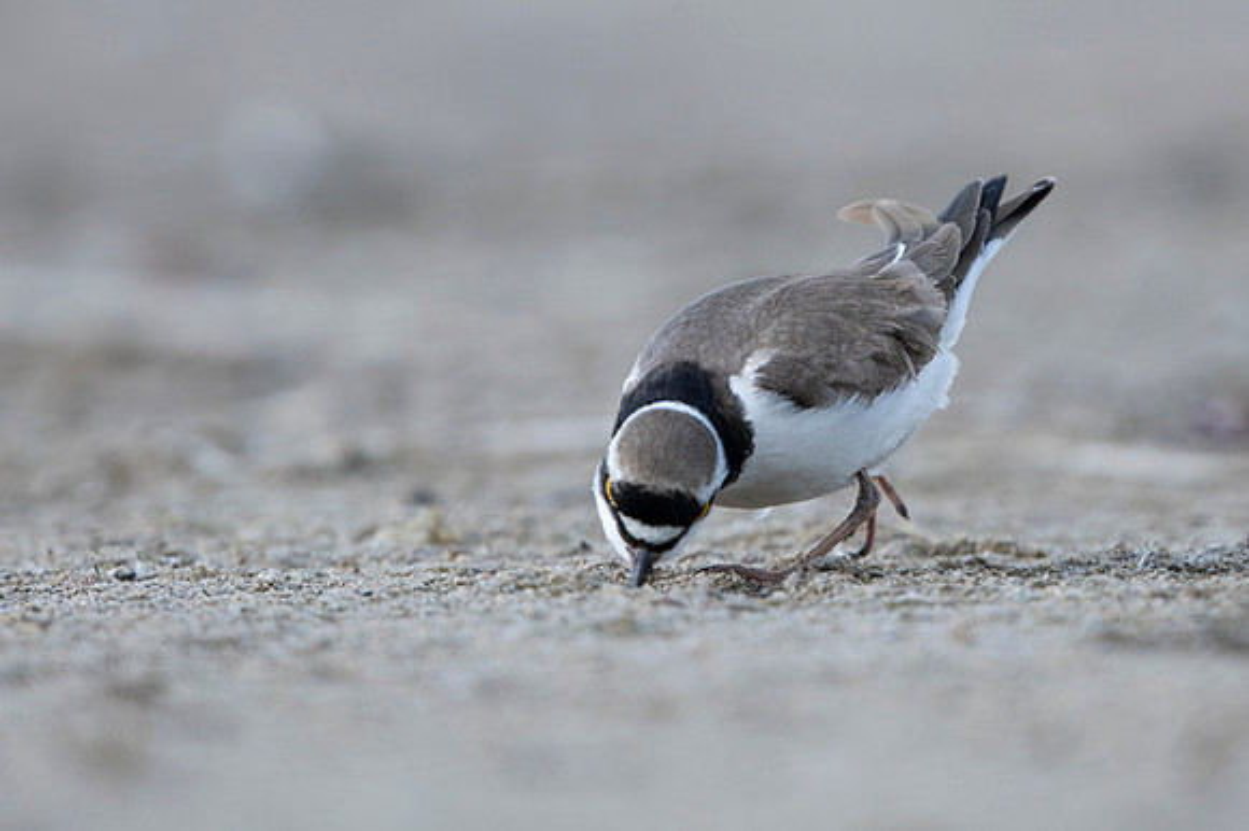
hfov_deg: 1.8
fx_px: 39163
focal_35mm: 1129
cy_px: 161
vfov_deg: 1.2
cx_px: 767
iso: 320
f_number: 5.6
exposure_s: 1/1000
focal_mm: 700
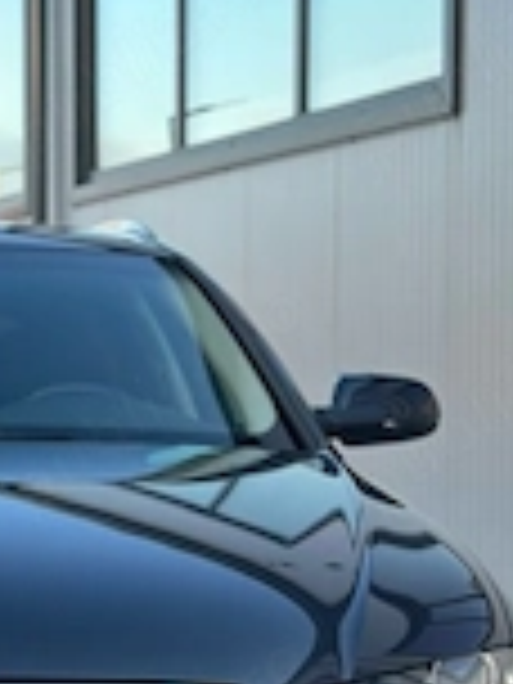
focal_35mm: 126
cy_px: 454
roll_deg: -0.5
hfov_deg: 11.5
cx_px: -104
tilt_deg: -1.9
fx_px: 2490
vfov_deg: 15.6
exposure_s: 1/274
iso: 80
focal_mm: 6.86
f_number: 1.78
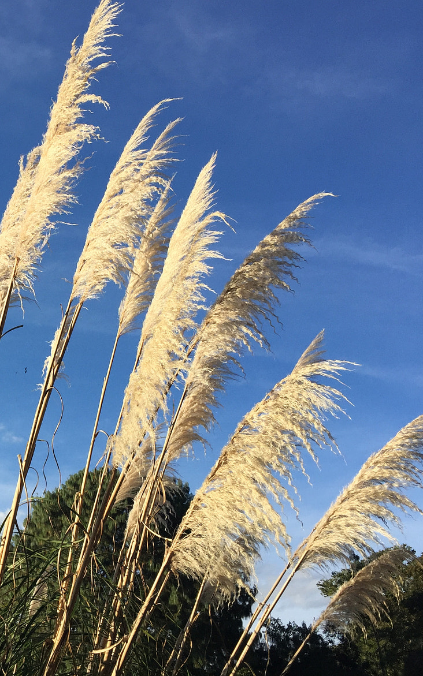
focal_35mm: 42
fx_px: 775
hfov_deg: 28.1
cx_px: -28
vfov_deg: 47.2
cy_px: 333
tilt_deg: +29.1
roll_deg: -5.7
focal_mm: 4.15
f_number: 2.2
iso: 32
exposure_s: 1/1236
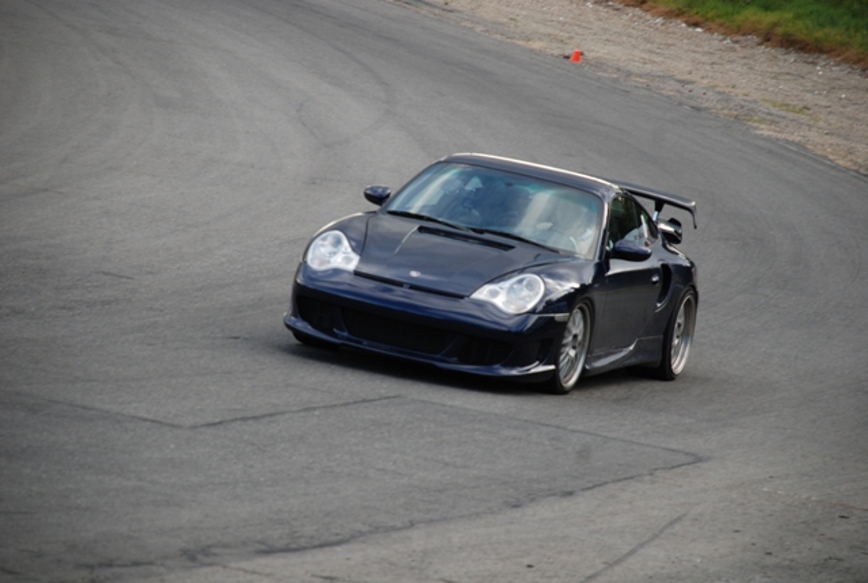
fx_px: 4894
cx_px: 434
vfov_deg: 6.8
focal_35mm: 202
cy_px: 292
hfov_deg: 10.1
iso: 400
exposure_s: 1/320
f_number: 5.6
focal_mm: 135
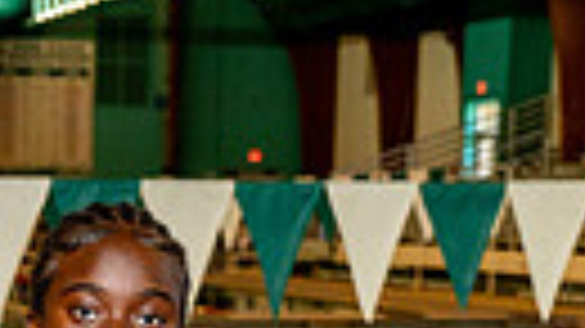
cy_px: 849
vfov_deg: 7.0
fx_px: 2481
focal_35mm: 160
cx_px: 99
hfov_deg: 13.4
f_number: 4
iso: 1600
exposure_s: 1/250
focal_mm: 44
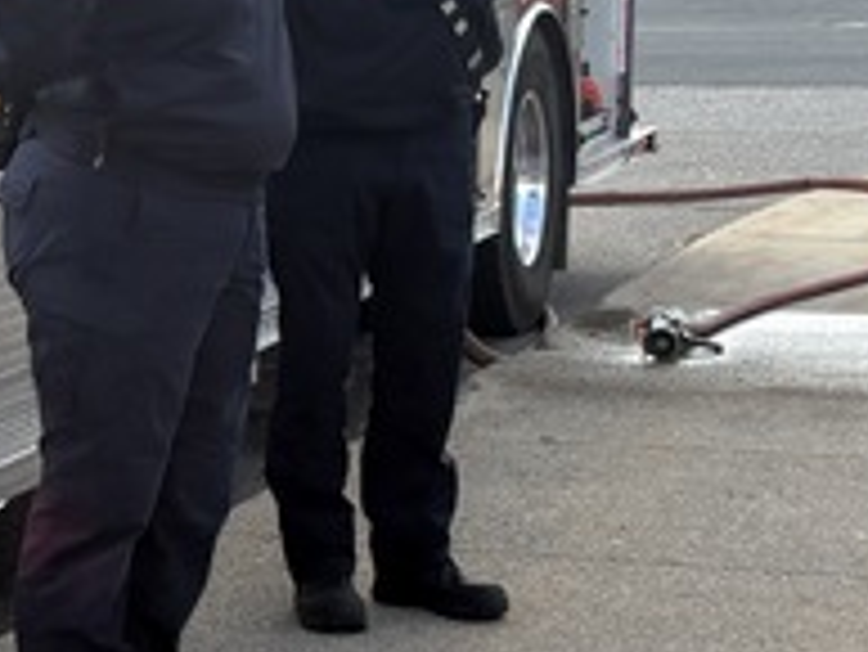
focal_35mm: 138
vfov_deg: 10.8
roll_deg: +1.1
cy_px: 247
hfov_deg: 13.8
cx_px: -216
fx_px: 3463
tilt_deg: -7.7
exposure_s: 1/1451
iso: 64
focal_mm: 5.96
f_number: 1.6
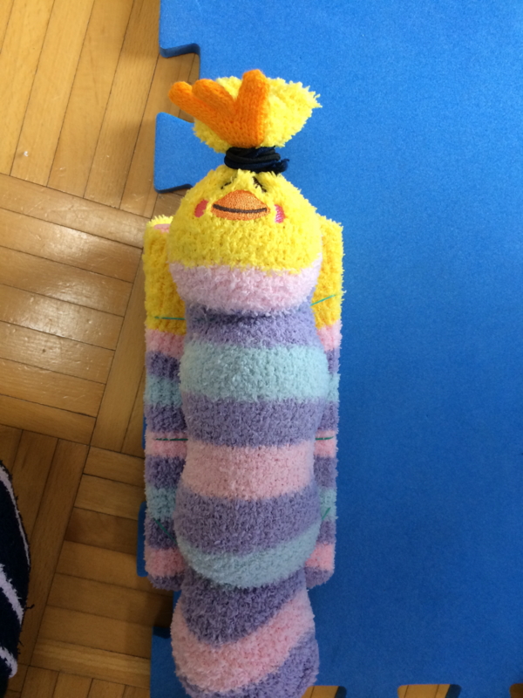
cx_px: 262
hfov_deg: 46.8
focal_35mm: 30
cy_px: 349
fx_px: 604
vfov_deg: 60.0
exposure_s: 1/33
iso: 64
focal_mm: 4.12
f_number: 2.2
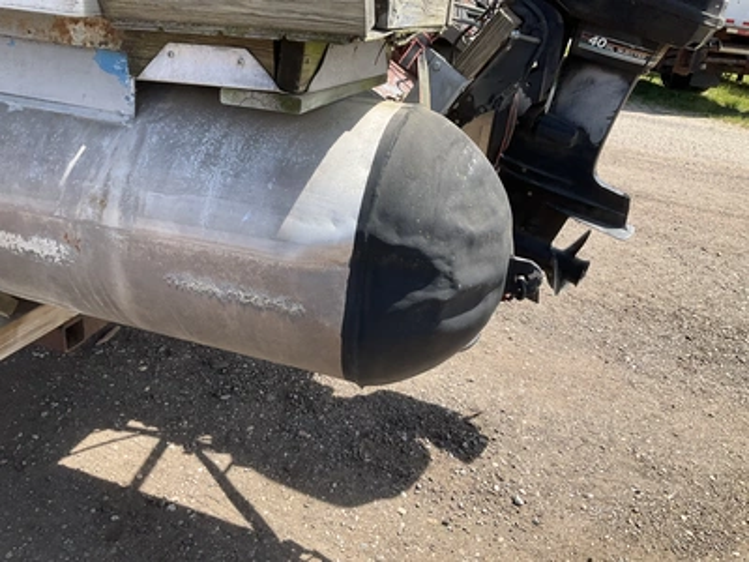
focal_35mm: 29
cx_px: 374
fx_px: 627
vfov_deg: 48.2
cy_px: 281
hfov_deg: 61.7
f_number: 1.8
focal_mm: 3
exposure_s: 1/855
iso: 25
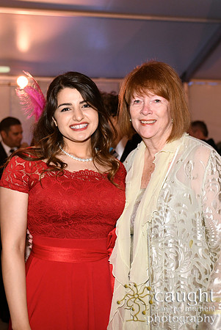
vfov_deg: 48.4
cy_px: 165
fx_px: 367
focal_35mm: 40
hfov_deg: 33.5
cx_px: 110
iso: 1600
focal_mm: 40
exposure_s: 1/100
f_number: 3.2
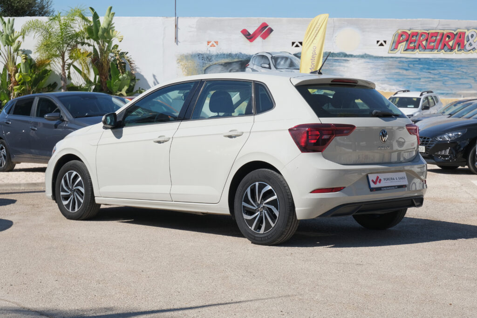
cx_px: 238
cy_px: 159
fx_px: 901
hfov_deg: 29.7
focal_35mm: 68
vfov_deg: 20.0
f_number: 9
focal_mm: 45
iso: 160
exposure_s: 1/200
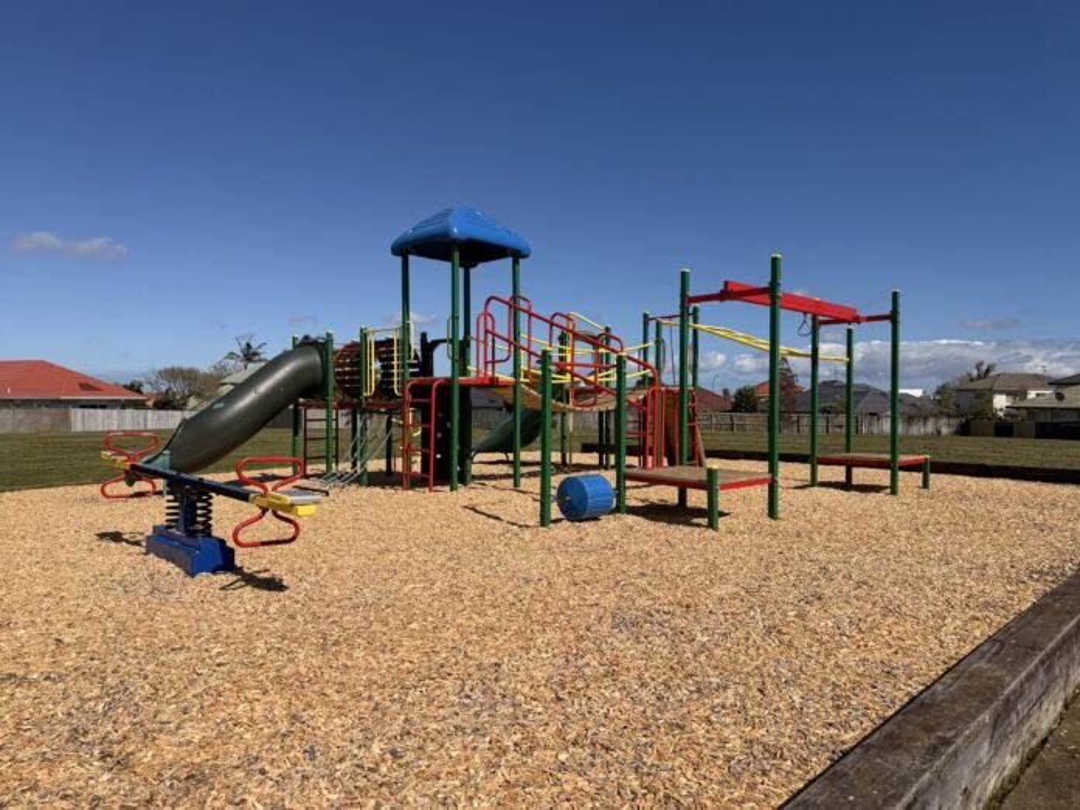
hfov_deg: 71.6
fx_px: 749
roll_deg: +0.5
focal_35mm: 24
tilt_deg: +0.3
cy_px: 405
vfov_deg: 56.8
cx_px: 540
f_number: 1.78
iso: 80
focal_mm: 6.76
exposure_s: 1/10309
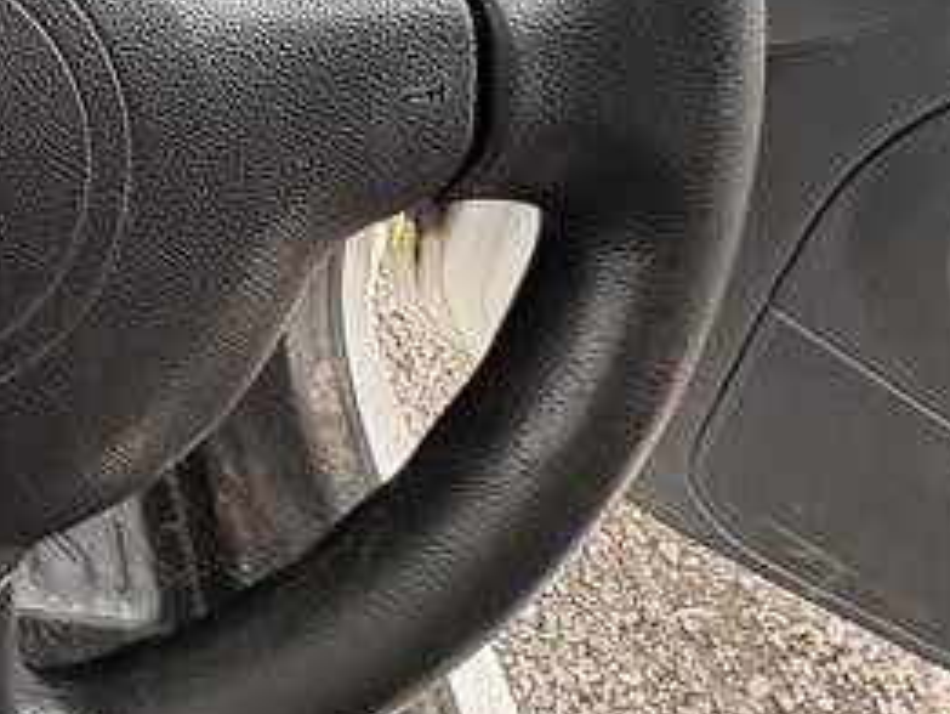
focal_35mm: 48
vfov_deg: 25.0
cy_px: -284
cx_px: -364
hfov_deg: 29.5
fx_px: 1318
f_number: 2.2
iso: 100
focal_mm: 2.22
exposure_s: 1/99
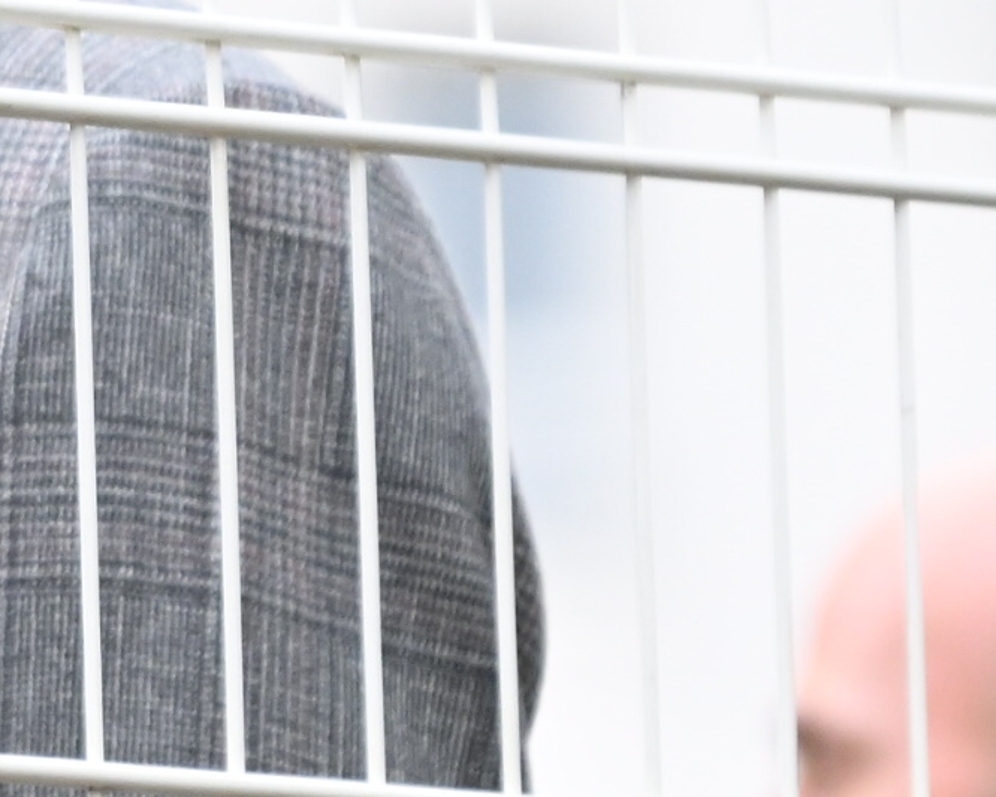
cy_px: -324
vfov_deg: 1.1
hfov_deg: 1.4
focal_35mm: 1370
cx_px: -1000
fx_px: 40390
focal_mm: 200
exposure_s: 1/800
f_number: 4
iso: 1000
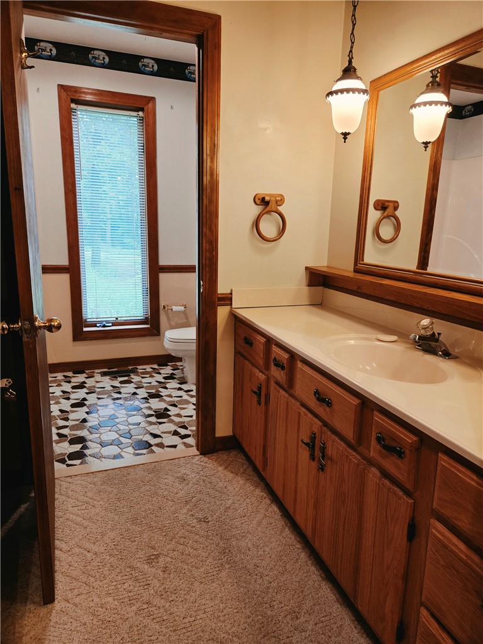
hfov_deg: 58.9
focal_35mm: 23
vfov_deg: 73.9
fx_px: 428
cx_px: 242
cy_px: 322
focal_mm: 5.4
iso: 200
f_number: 1.8
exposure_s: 1/120
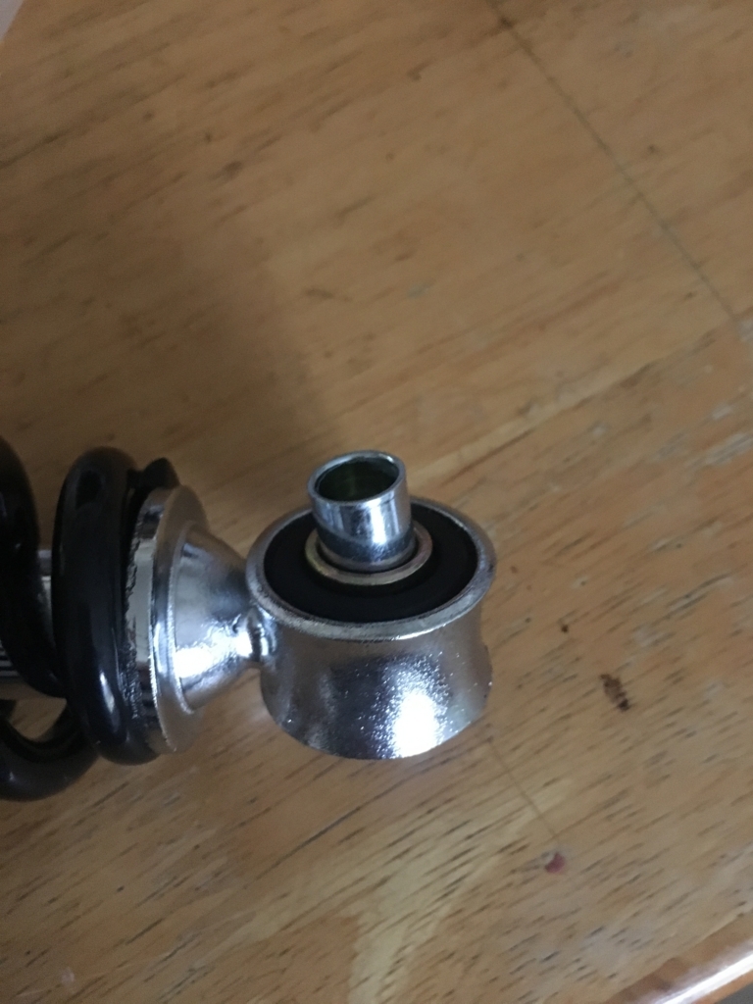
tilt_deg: -72.3
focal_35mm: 29
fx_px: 841
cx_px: 376
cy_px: 502
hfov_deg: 48.2
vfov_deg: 61.7
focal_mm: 4.15
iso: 500
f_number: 2.2
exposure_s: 1/15
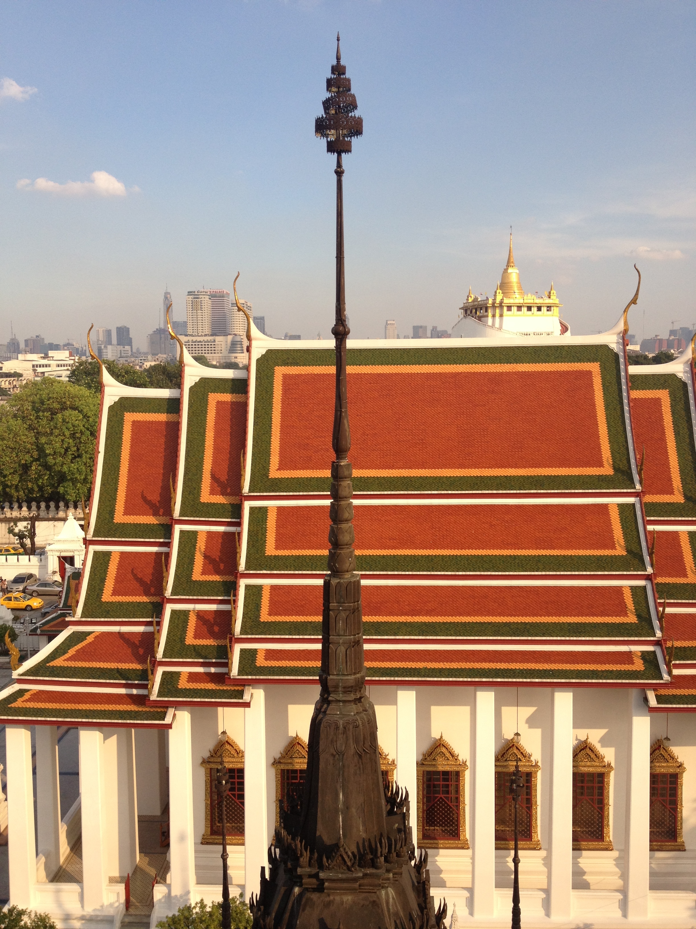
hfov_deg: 40.7
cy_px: 464
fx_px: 938
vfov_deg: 52.6
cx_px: 348
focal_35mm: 35
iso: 64
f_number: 2.4
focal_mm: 4.28
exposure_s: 1/905
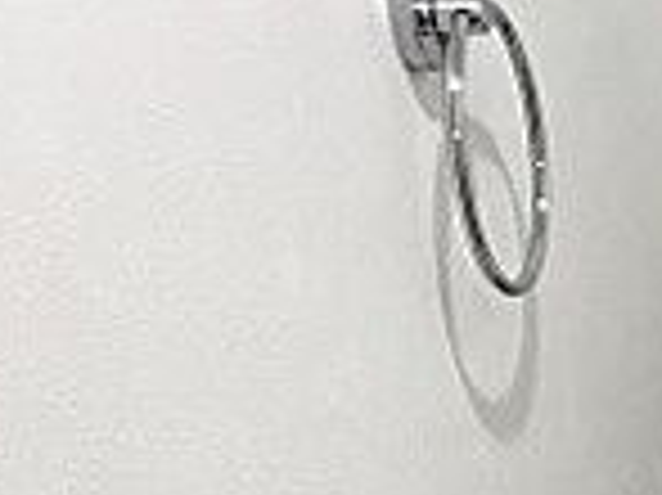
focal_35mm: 122
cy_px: 963
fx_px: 2331
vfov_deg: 11.1
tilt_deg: -39.3
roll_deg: -1.2
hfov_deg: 13.8
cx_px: 1301
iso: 20
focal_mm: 3.99
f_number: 1.8
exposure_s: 1/30
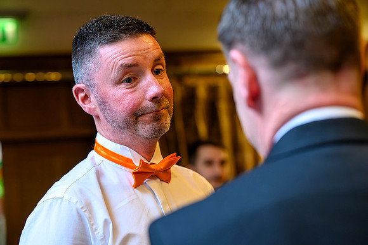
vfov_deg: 14.8
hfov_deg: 22.2
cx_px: 184
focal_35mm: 92
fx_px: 940
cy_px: 122
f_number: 4
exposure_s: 1/200
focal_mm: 92
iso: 5000
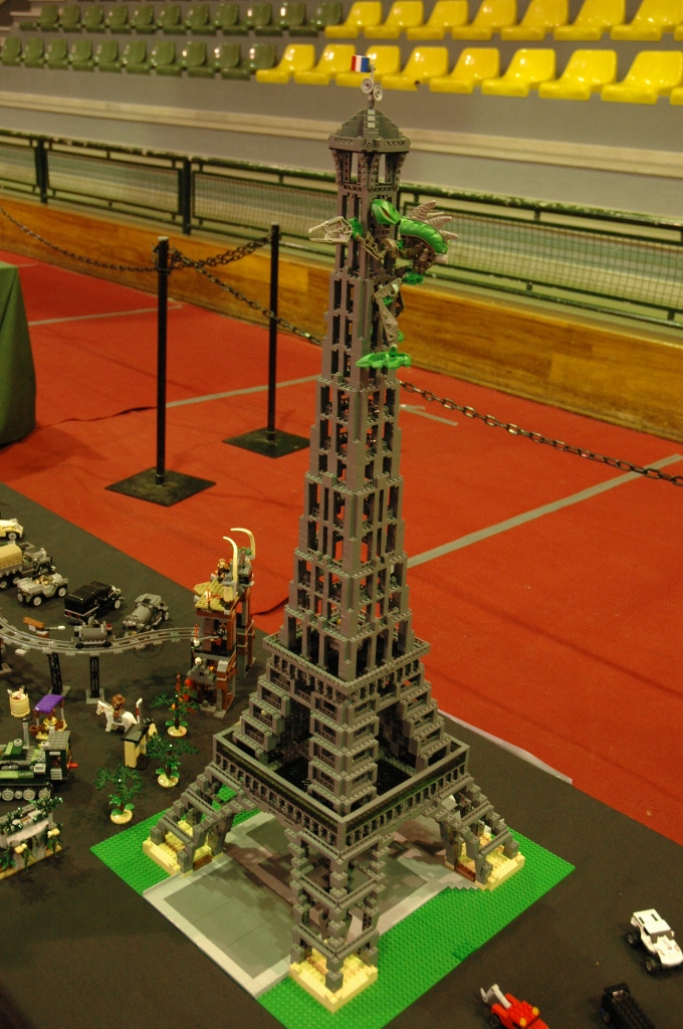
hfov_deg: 35.4
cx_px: 342
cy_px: 514
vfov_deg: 51.3
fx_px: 1070
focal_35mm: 38
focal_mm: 25
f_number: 5
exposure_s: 1/13
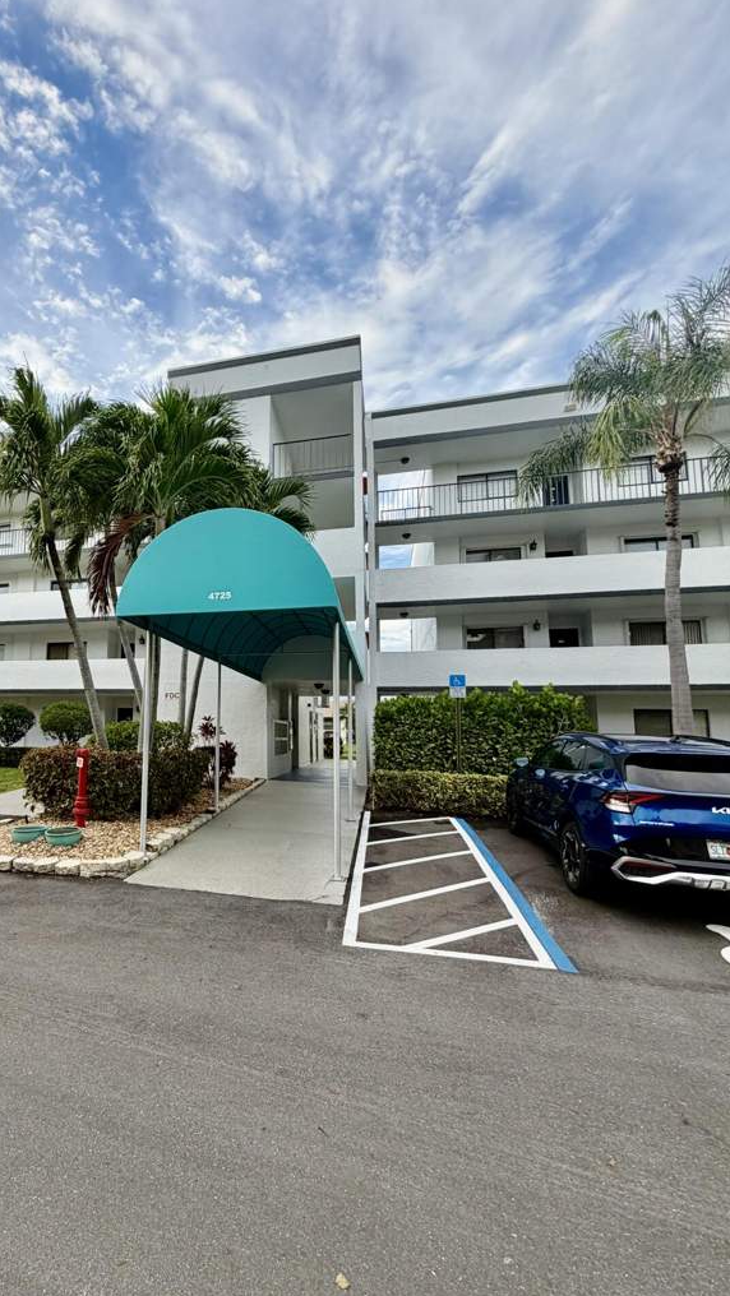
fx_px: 550
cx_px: 222
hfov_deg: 64.7
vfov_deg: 99.3
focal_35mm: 16
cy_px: 674
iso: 50
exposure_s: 1/381
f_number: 2.2
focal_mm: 2.22
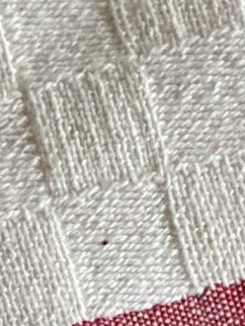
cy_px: 790
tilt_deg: -80.1
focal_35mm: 413
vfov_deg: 4.7
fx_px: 3892
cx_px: 241
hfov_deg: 3.6
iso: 80
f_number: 2
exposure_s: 1/122
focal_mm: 6
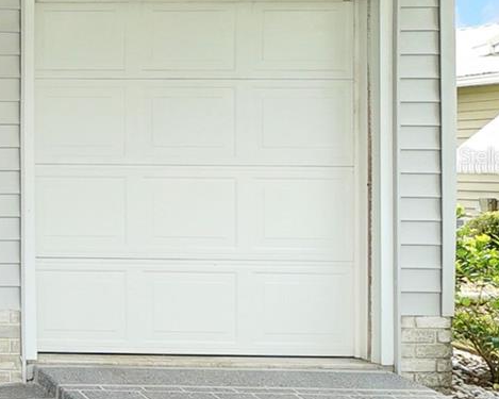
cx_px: -297
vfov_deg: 31.3
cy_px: 156
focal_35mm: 48
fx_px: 709
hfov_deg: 25.6
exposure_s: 1/250
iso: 400
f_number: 8
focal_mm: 10
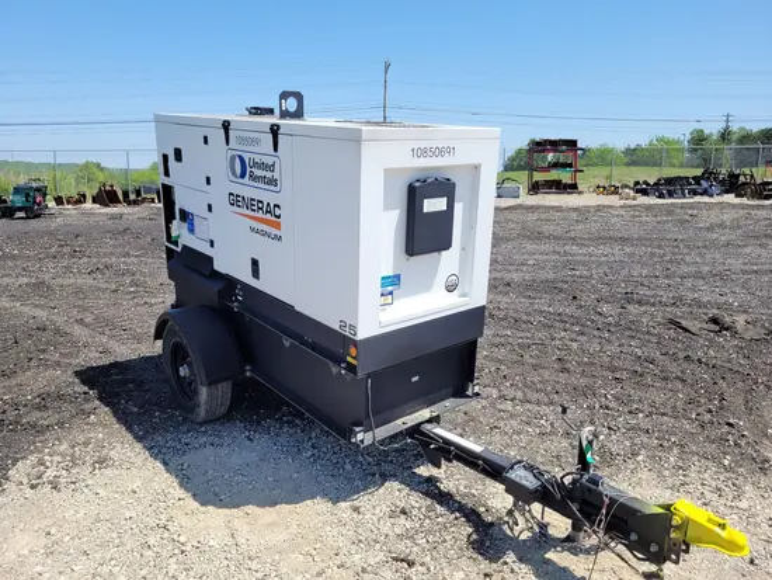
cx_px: 386
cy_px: 290
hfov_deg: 67.3
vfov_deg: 53.1
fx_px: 580
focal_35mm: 26
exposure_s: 1/1910
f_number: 1.8
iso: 40
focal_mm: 5.4
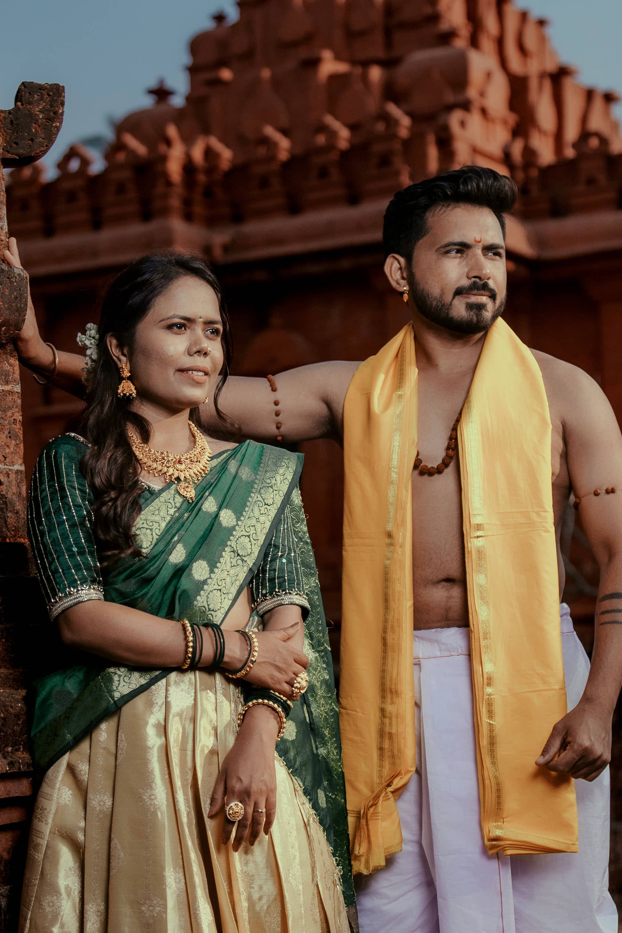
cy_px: 527
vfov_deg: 27.7
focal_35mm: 73
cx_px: 295
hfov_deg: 18.7
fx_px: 1892
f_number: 2
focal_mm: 35
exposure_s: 1/8000
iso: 250
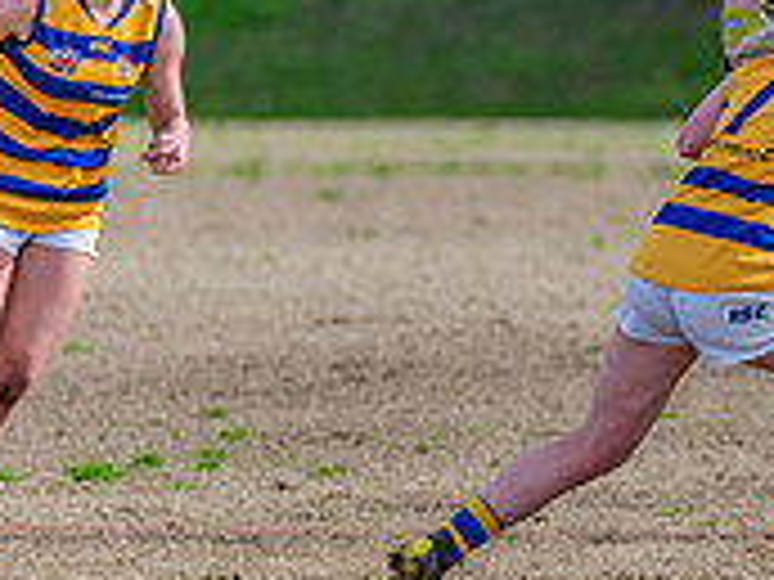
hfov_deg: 1.4
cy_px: 388
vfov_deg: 1.0
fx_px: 32667
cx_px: 1102
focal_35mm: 1461
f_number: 6.3
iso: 800
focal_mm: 450
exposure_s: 1/1600
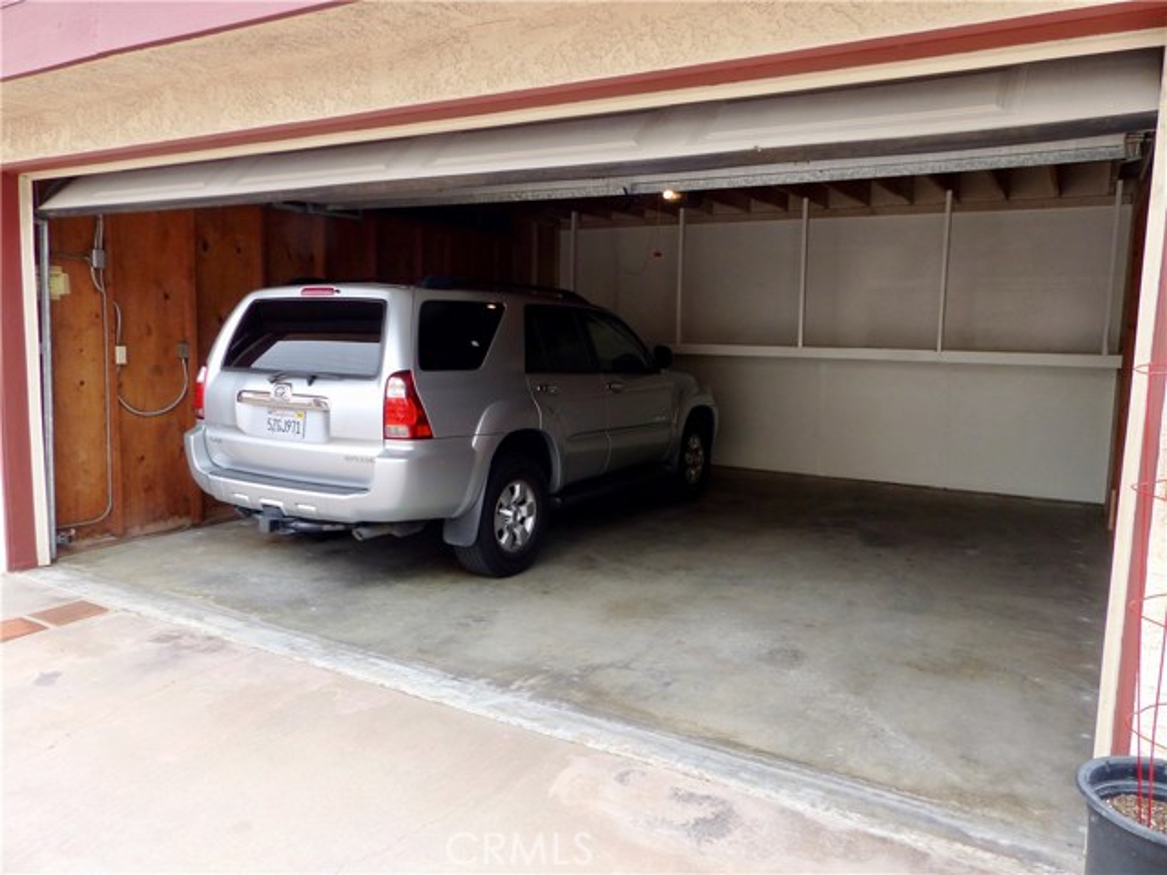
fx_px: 843
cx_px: 584
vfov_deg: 54.9
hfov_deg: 69.4
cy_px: 438
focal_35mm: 25
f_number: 3.5
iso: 100
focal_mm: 4.5
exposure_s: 1/125
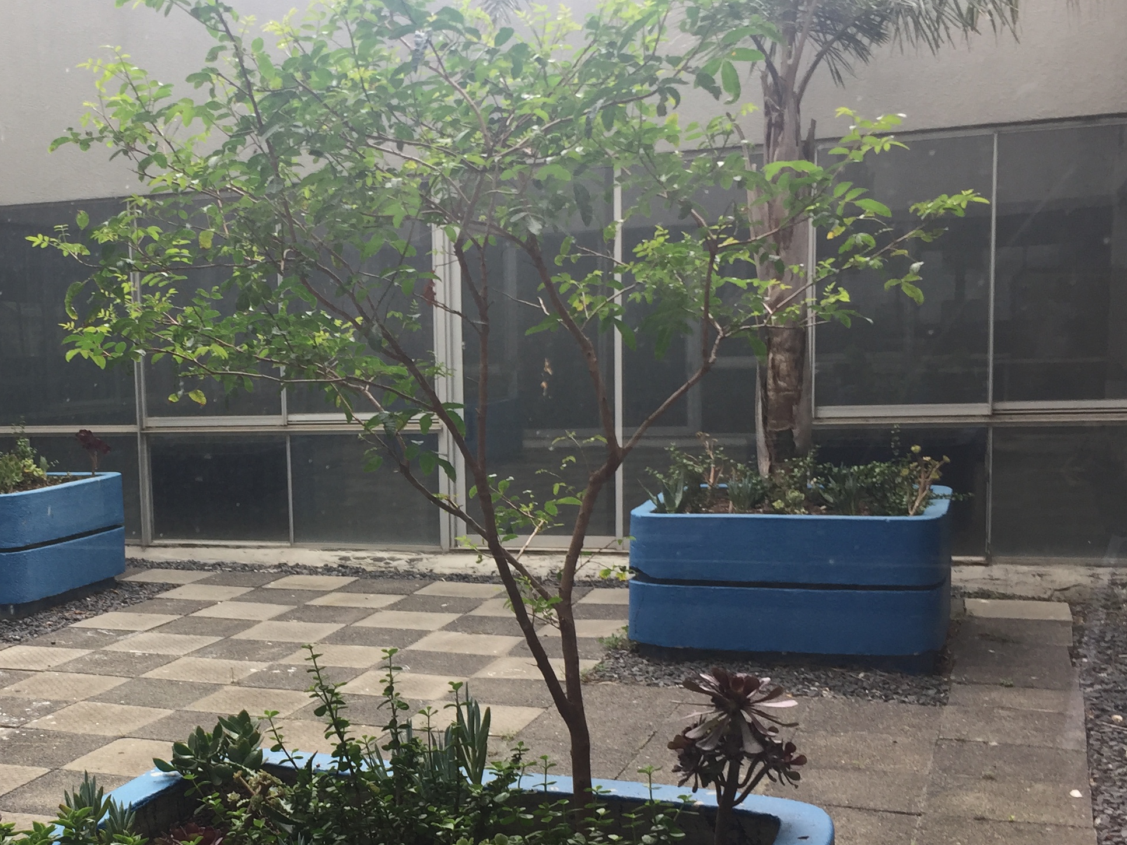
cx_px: 244
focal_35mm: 49
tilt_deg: -6.8
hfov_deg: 37.7
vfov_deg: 29.6
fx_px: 1595
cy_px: 528
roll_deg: +3.4
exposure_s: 1/113
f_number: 2.2
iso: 32
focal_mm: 4.15
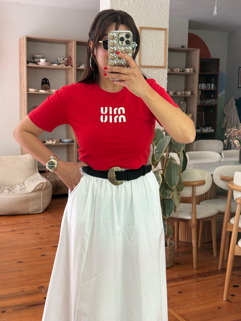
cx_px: 120
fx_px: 446
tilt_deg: -23.7
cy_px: 160
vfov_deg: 39.7
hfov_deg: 30.3
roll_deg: -1.3
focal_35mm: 48
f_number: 1.78
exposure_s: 1/100
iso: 100
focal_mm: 6.76
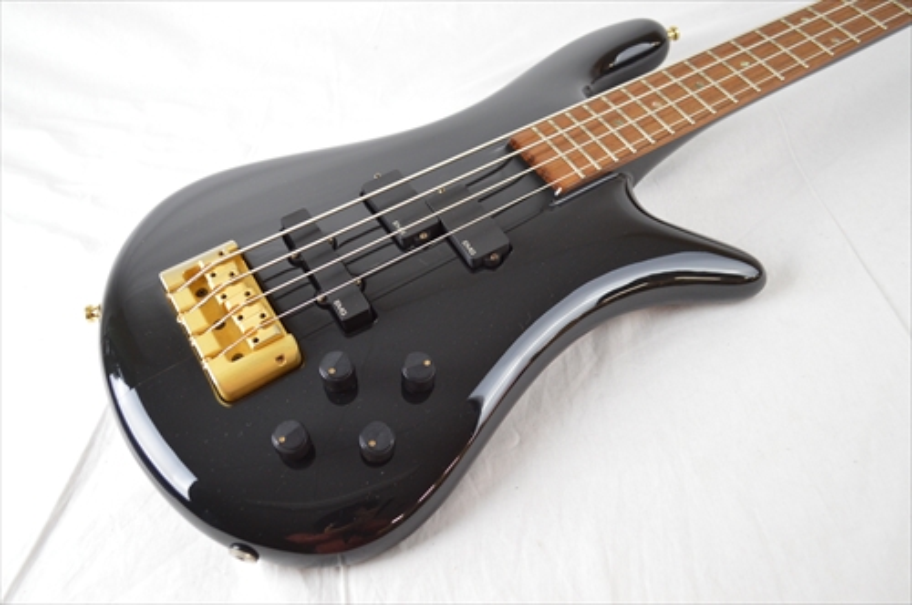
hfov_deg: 57.3
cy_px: 302
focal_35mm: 33
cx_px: 456
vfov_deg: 39.9
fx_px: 835
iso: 800
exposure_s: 1/50
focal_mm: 22
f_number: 4
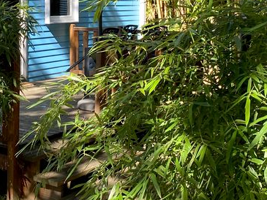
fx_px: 563
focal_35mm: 73
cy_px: 36
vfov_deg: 19.9
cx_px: 84
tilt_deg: -4.8
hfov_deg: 26.5
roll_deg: +0.1
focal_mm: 4.25
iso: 32
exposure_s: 1/407
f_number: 1.8
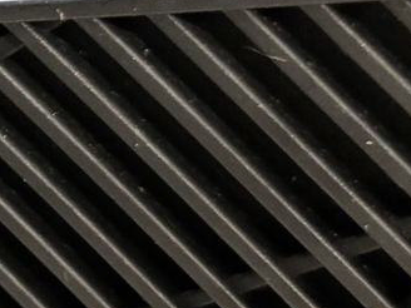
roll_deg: -6.0
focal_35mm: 114
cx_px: -323
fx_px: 1354
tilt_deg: -16.7
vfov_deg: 12.7
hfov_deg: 15.0
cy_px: -60
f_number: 1.6
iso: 640
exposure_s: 1/33
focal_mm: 5.96
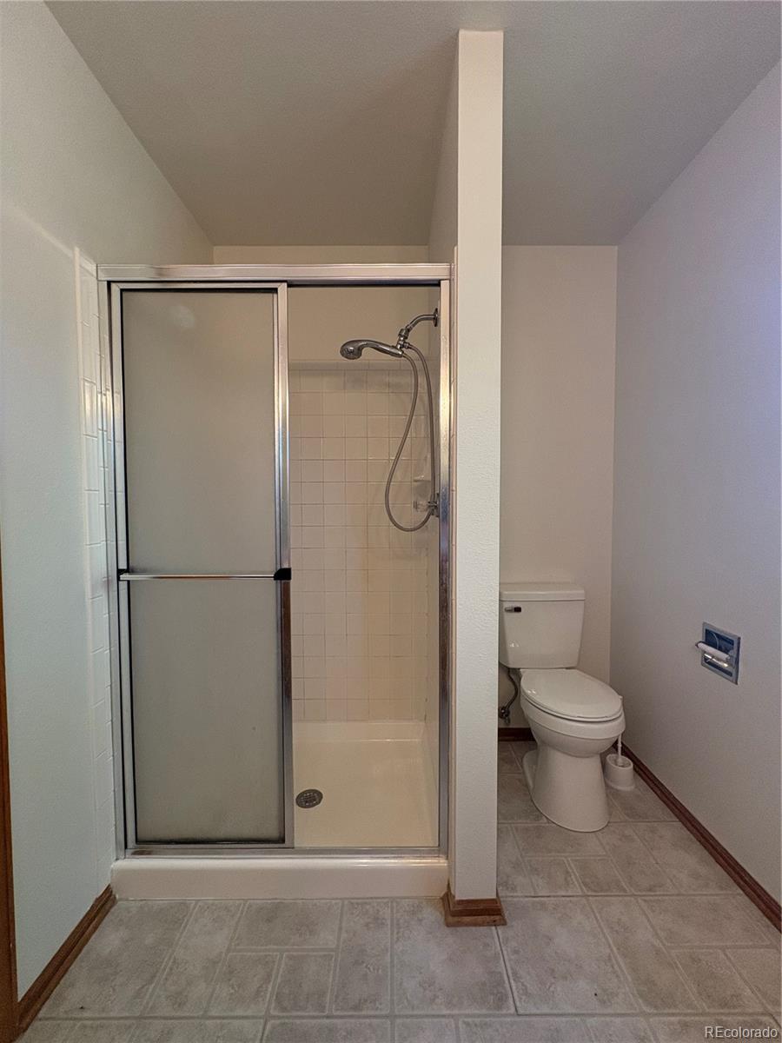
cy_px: 522
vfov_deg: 102.1
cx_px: 391
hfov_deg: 85.7
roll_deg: -0.3
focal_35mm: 14
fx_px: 422
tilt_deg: -1.6
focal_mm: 2.22
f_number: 2.2
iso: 200
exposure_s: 1/99
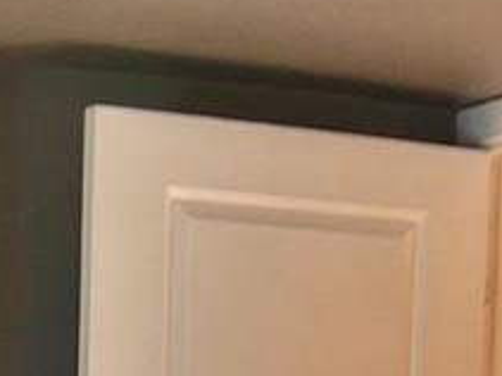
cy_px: 859
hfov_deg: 10.0
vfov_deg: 7.1
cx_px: 48
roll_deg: -1.4
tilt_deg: -10.5
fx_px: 2855
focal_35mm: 197
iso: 64
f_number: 1.8
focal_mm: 4.25
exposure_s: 1/60
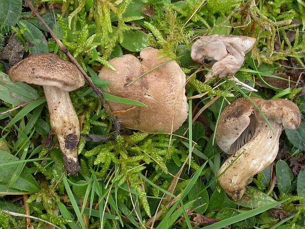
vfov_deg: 18.4
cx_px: 152
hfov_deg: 24.4
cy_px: 114
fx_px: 705
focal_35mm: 80
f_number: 7.2
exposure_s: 1/29.7
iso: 100
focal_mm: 16.7
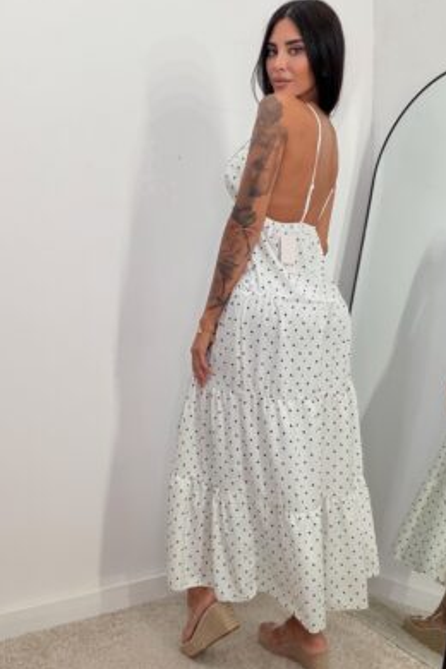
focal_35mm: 32
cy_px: 333
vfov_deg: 58.7
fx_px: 595
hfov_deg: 41.1
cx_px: 244
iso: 64
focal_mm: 2.71
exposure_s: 1/121
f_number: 1.9
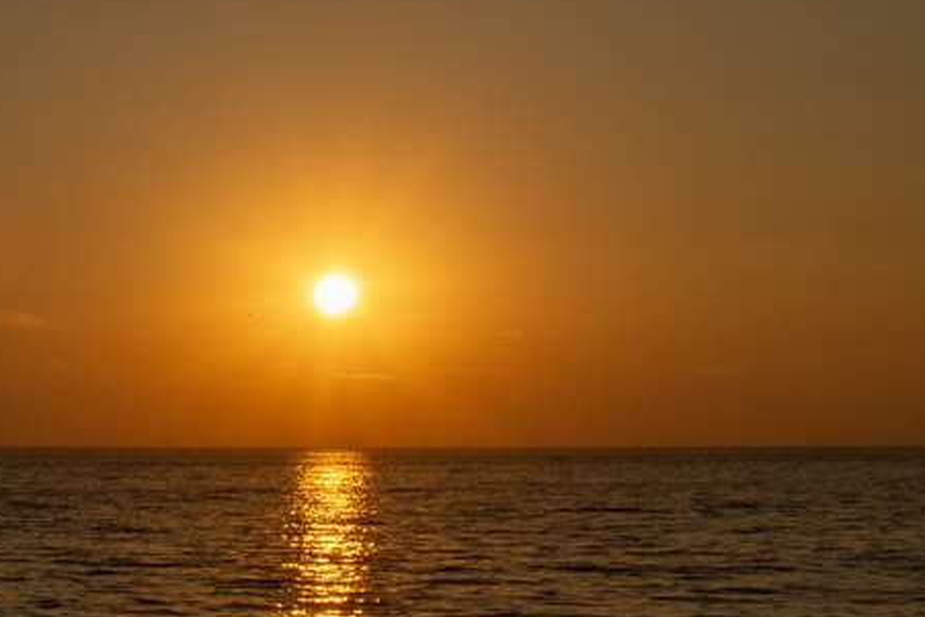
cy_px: 307
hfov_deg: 16.9
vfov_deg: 11.5
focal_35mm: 119
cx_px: 50
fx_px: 3062
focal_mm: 35
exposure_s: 1/400
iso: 400
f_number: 20
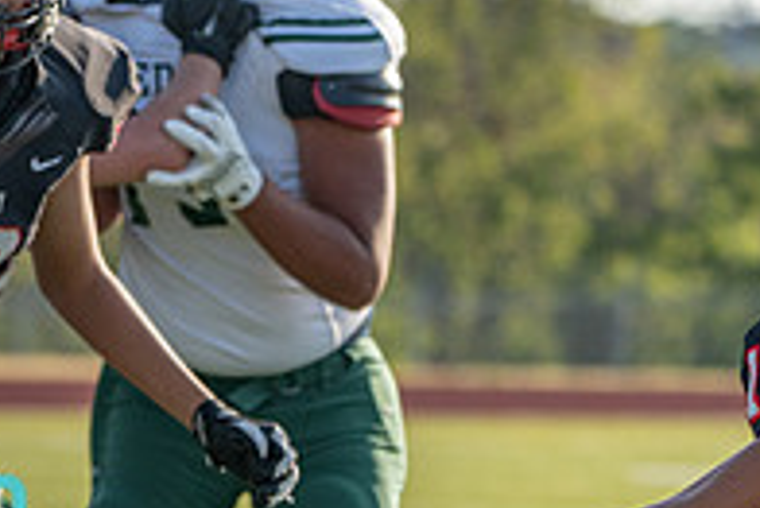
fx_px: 14323
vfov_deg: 2.0
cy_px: 622
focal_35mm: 678
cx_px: -302
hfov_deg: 3.0
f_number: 5.6
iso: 500
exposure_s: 1/1250
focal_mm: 229
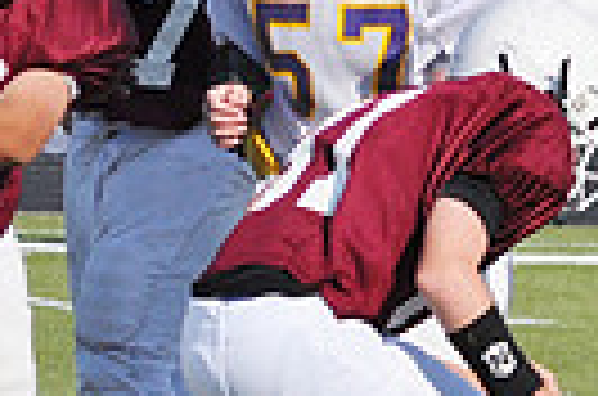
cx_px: 1115
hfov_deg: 2.6
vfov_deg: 1.7
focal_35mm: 786
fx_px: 13025
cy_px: 646
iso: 400
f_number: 7.1
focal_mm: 120
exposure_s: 1/1600
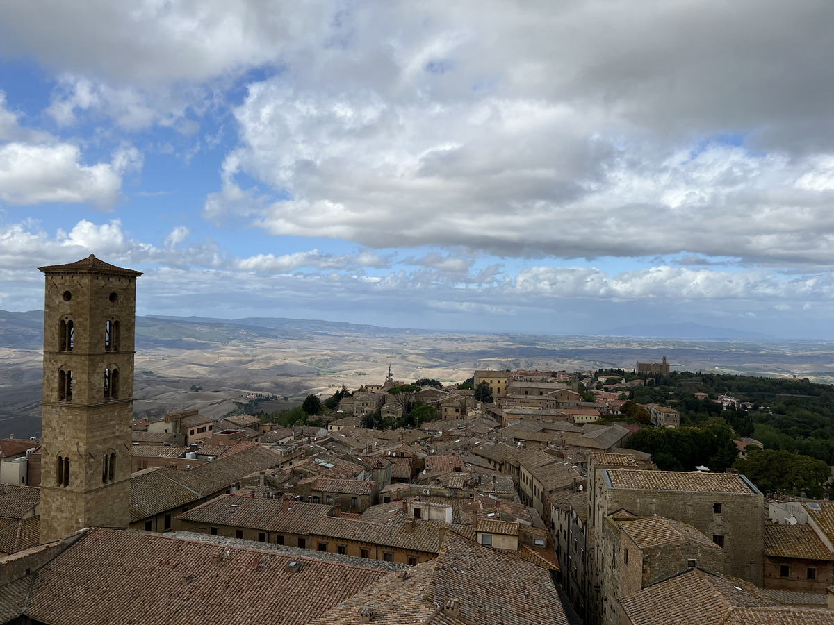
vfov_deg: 53.1
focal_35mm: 26
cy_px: 312
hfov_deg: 67.3
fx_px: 626
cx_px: 417
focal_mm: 5.7
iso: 50
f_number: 1.5
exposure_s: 1/6579
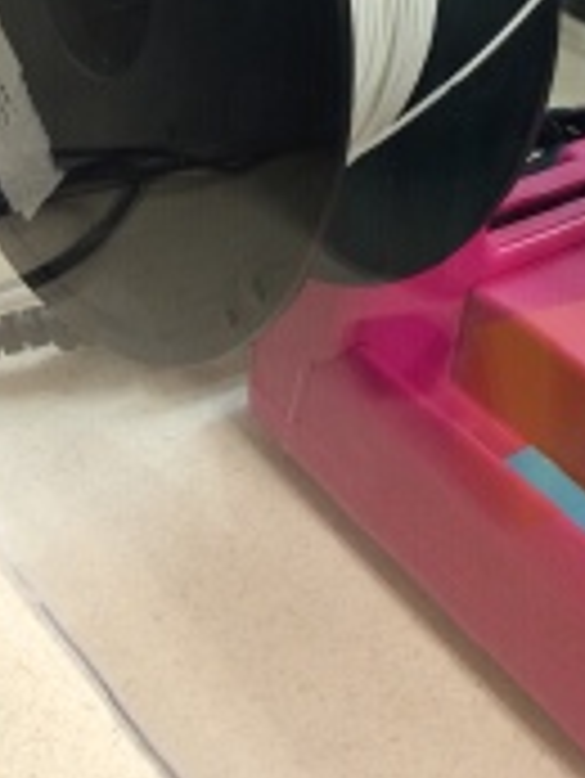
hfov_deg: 21.9
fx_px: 1508
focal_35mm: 67
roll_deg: -7.6
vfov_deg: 26.6
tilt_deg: -19.1
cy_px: -85
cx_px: 392
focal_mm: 4.15
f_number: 2.2
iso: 125
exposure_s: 1/30
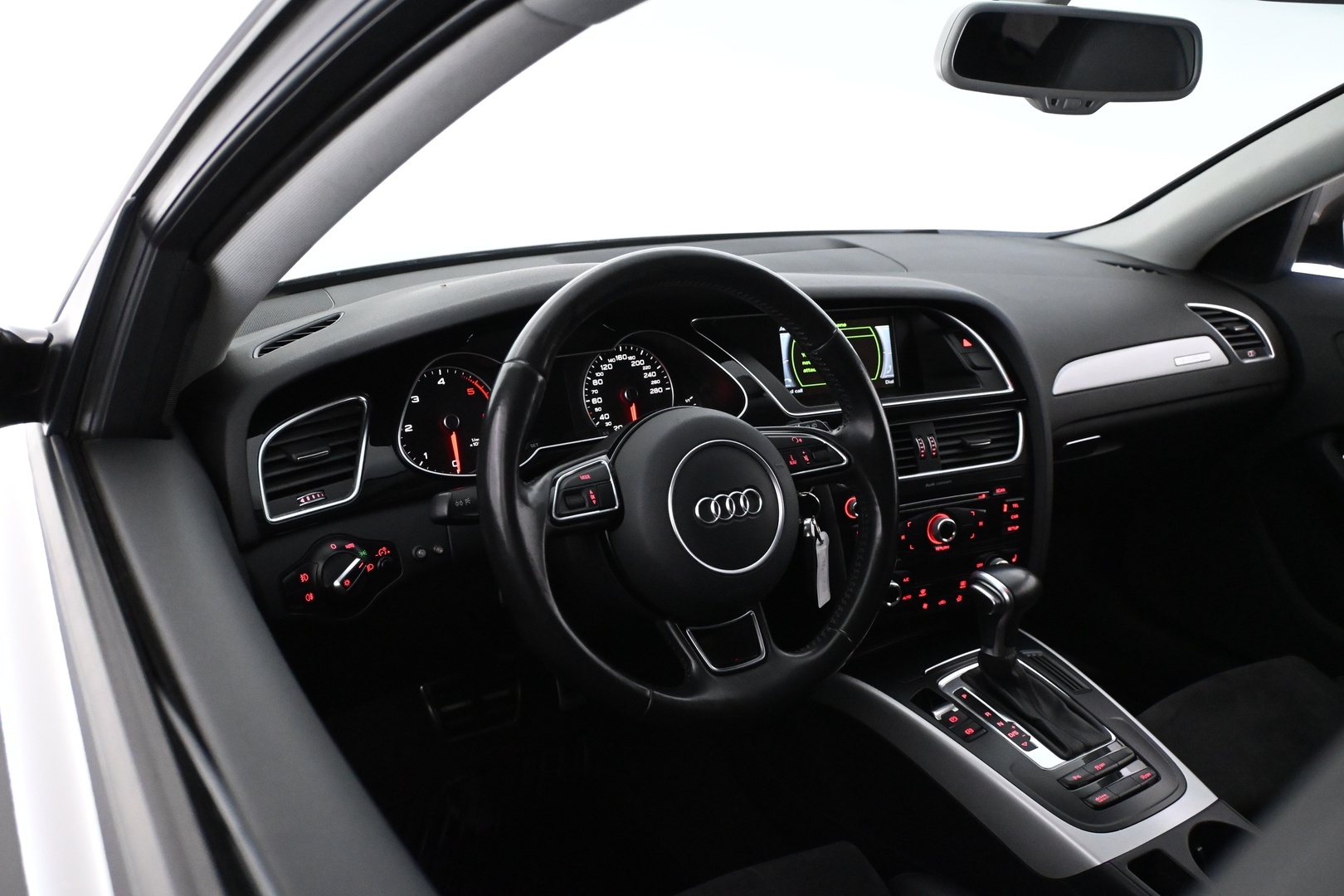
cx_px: 672
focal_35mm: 31
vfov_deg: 42.6
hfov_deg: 60.7
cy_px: 448
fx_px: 1148
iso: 5000
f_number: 3.8
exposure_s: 1/60
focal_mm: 20.5
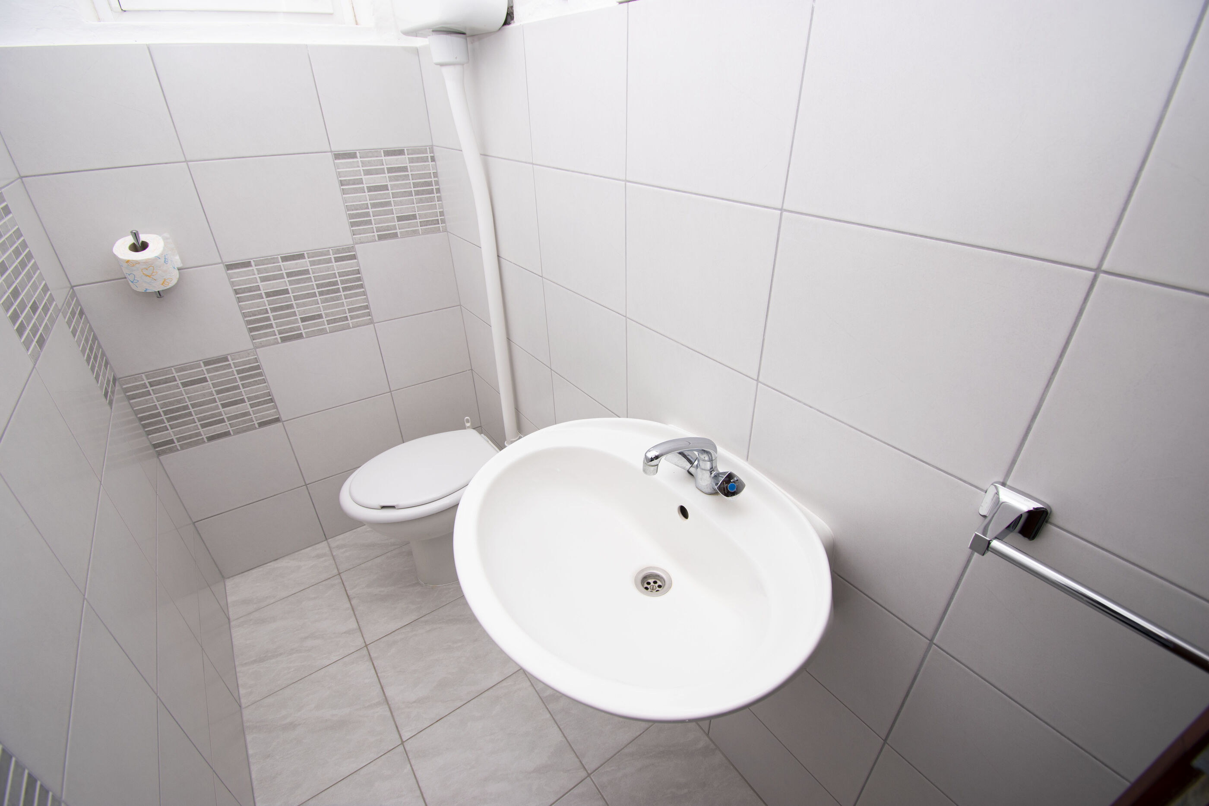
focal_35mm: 15
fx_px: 504
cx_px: 604
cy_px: 403
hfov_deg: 100.4
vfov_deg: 77.3
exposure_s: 1/60
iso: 100
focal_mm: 10
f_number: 5.6
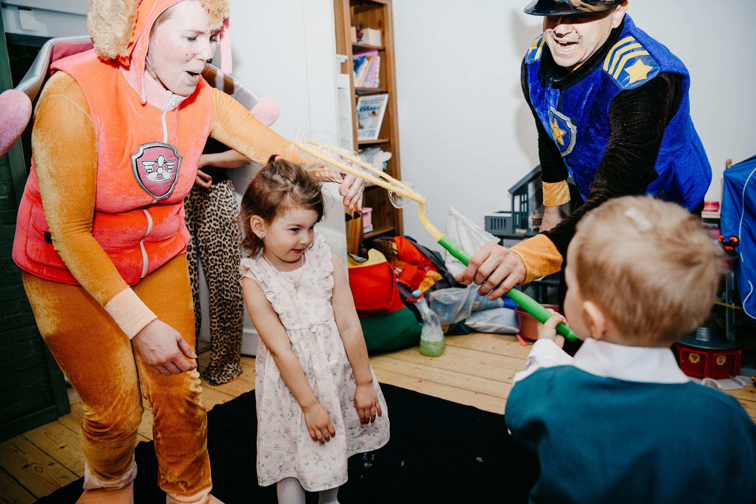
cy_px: 252
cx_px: 378
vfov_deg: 53.1
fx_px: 504
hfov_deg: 73.7
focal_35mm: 24
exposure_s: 1/160
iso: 160
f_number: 3.2
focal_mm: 24
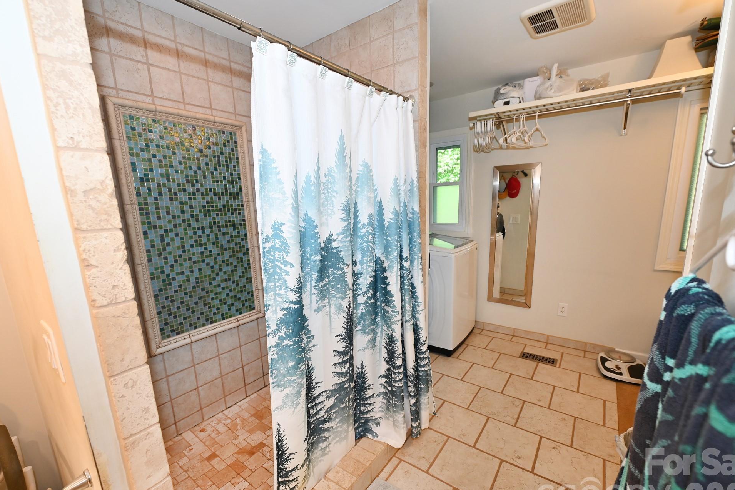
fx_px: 306
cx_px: 374
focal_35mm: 15
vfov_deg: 77.2
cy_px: 262
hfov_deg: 100.4
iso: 560
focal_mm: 14
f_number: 4
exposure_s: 1/60
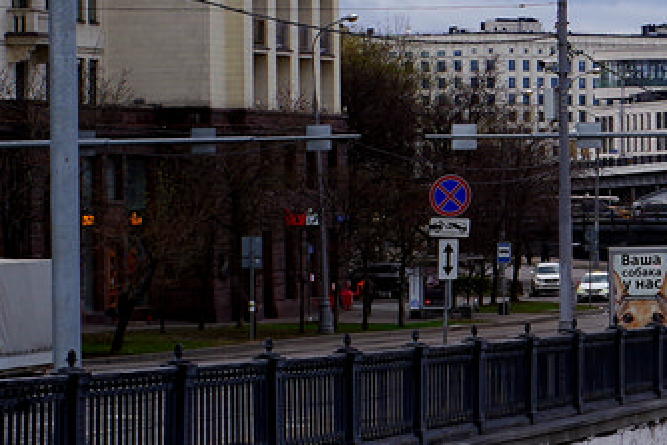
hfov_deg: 10.1
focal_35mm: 193
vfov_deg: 7.1
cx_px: 1200
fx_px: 3577
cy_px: 229
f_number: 8
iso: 200
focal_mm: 43
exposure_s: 1/500
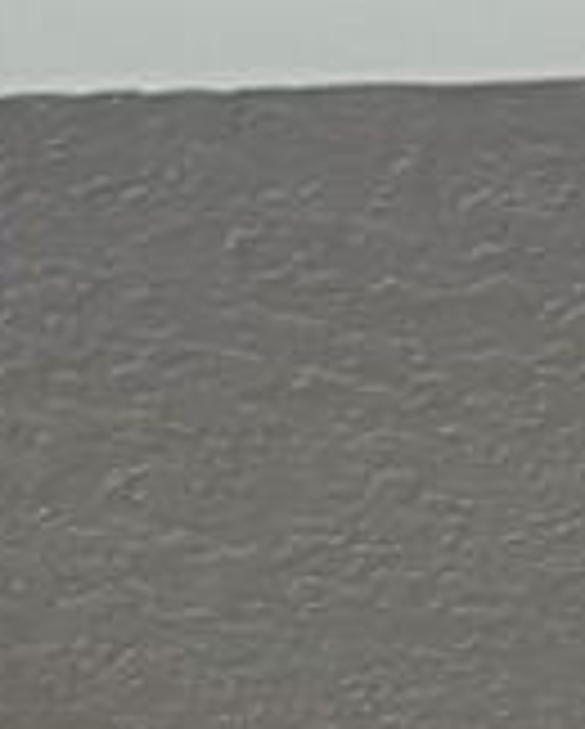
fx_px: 3737
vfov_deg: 8.5
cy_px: 2480
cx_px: 1490
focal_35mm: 173
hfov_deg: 8.1
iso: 200
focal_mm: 6.76
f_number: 1.78
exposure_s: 1/60
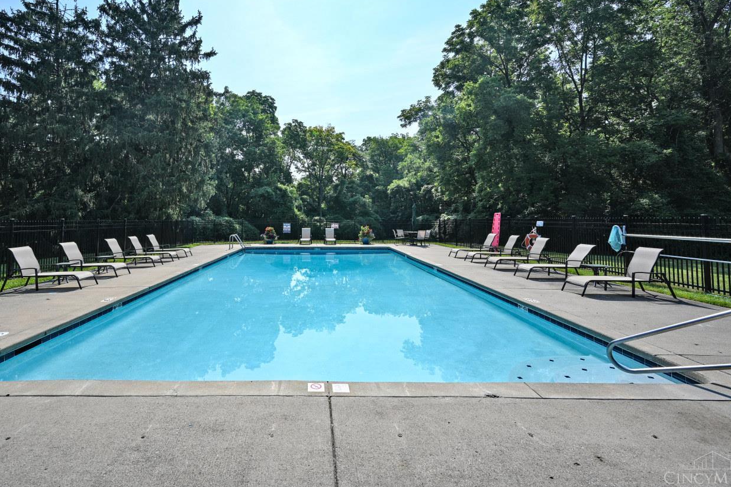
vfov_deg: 70.0
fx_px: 345
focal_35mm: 17
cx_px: 311
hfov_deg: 92.6
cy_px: 203
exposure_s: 1/400
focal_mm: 14
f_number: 7.1
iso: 100
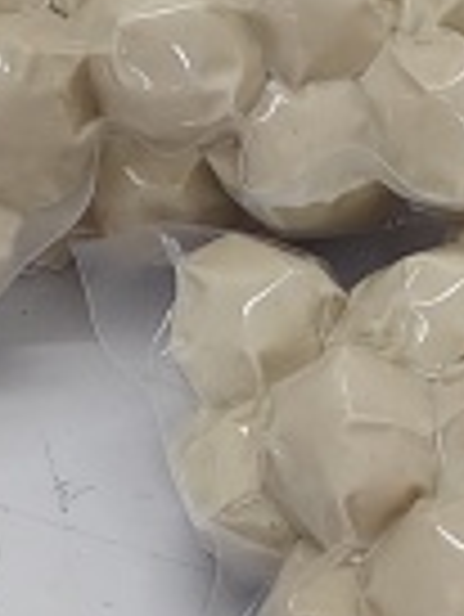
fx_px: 3194
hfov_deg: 8.3
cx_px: 297
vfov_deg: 11.0
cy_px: 555
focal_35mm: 179
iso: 737
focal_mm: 5.56
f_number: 1.88
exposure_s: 1/100
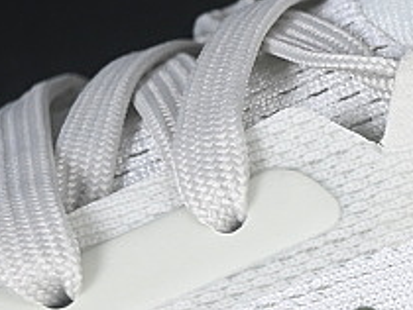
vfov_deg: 4.0
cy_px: 390
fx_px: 4419
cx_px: 909
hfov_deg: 5.2
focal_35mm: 370
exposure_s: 1/80
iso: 160
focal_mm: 50
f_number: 7.1
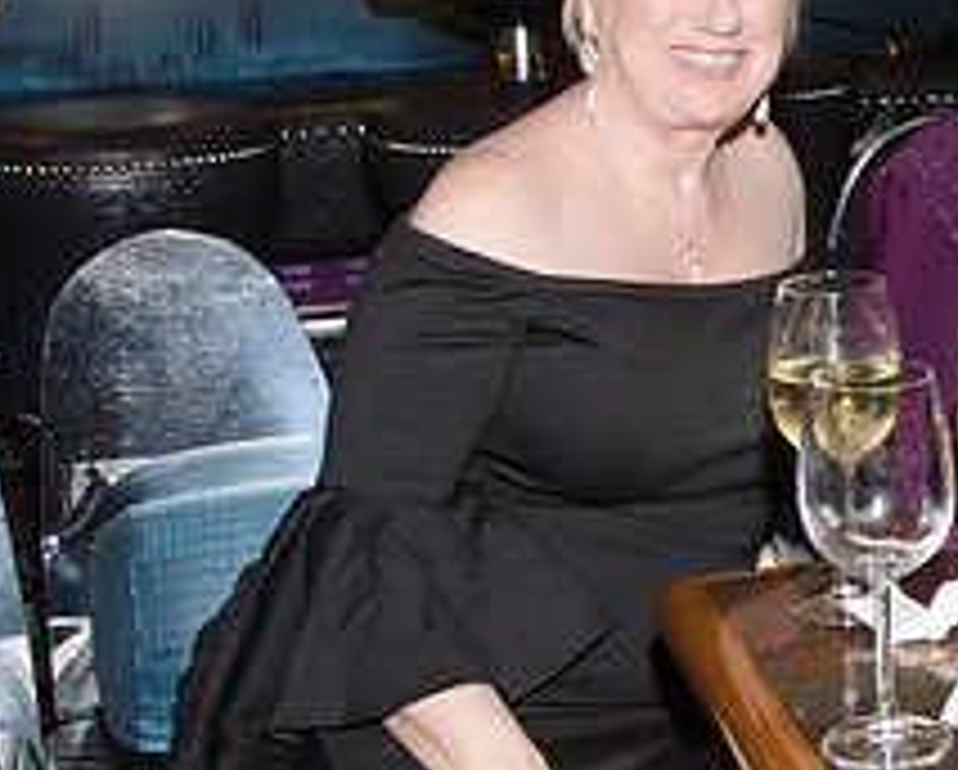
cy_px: 270
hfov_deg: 20.7
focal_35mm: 84
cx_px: 1255
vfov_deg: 18.3
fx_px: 2385
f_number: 5.6
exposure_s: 1/60
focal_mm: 22
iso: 400
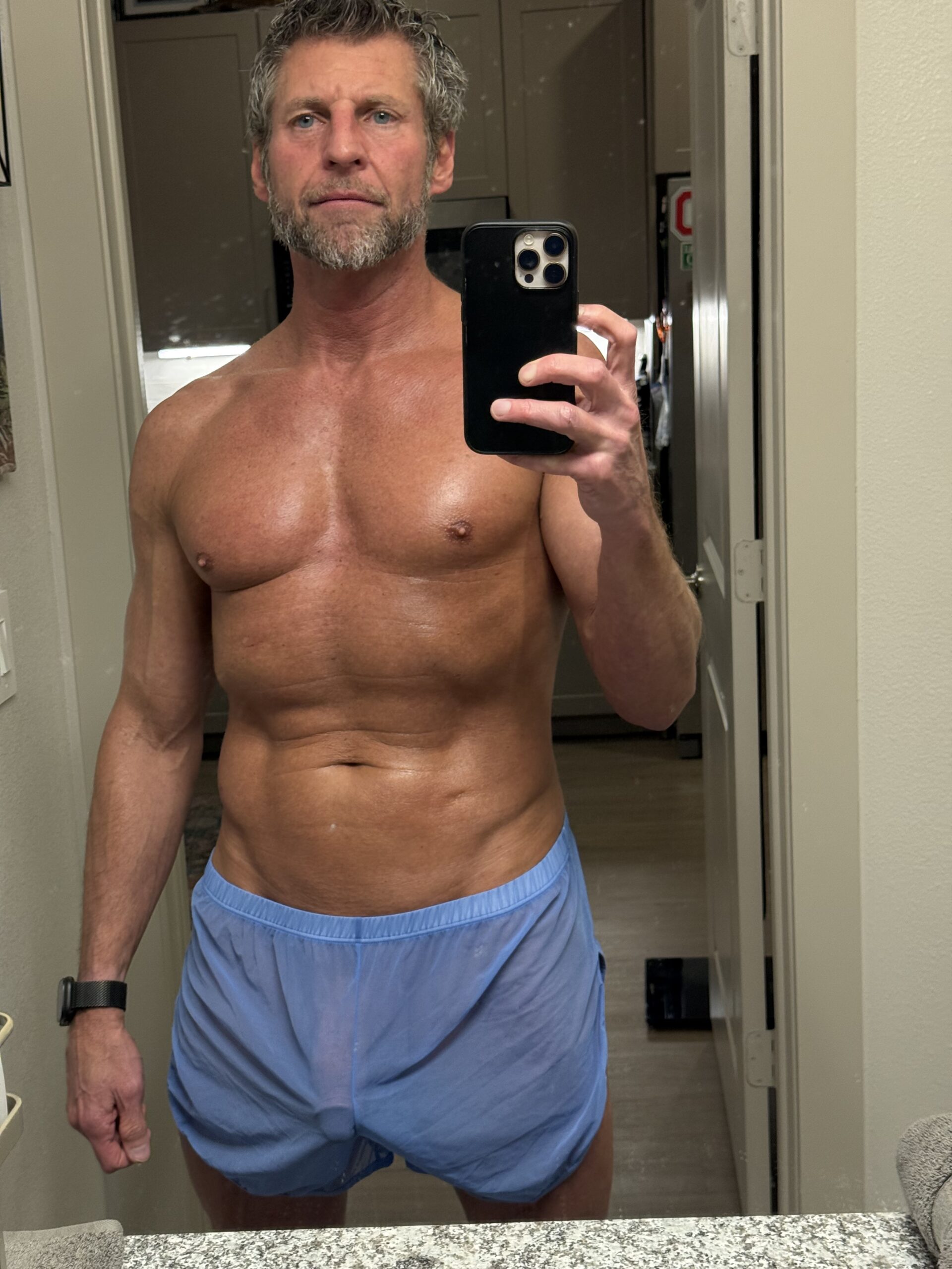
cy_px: 634
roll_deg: +3.9
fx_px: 1760
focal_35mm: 48
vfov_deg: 39.7
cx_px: 476
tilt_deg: -10.6
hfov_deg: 30.3
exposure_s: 1/120
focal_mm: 6.76
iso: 250
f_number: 1.78
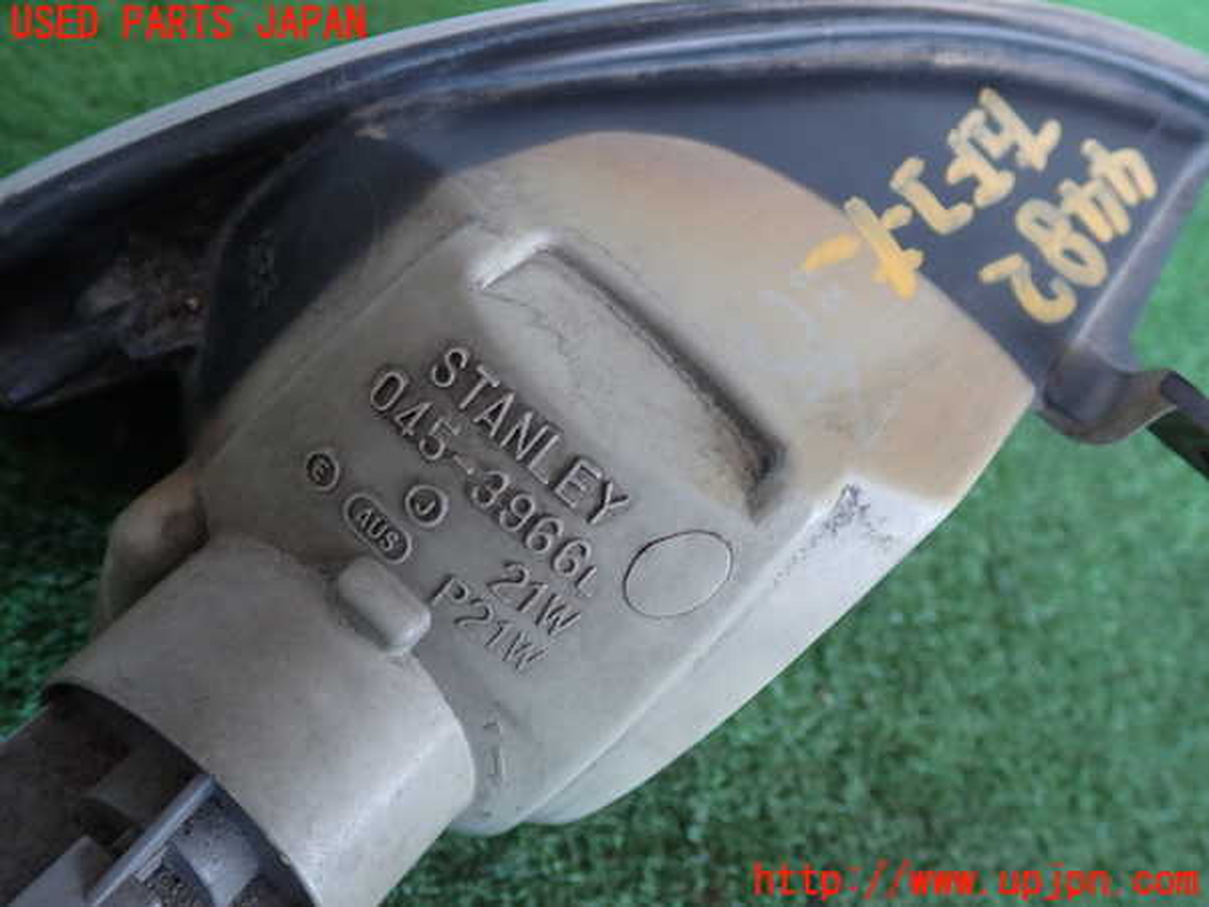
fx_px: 1118
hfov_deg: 56.8
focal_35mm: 32
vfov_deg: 44.2
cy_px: 454
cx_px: 604
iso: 200
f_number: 2.4
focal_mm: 5.79
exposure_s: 1/50
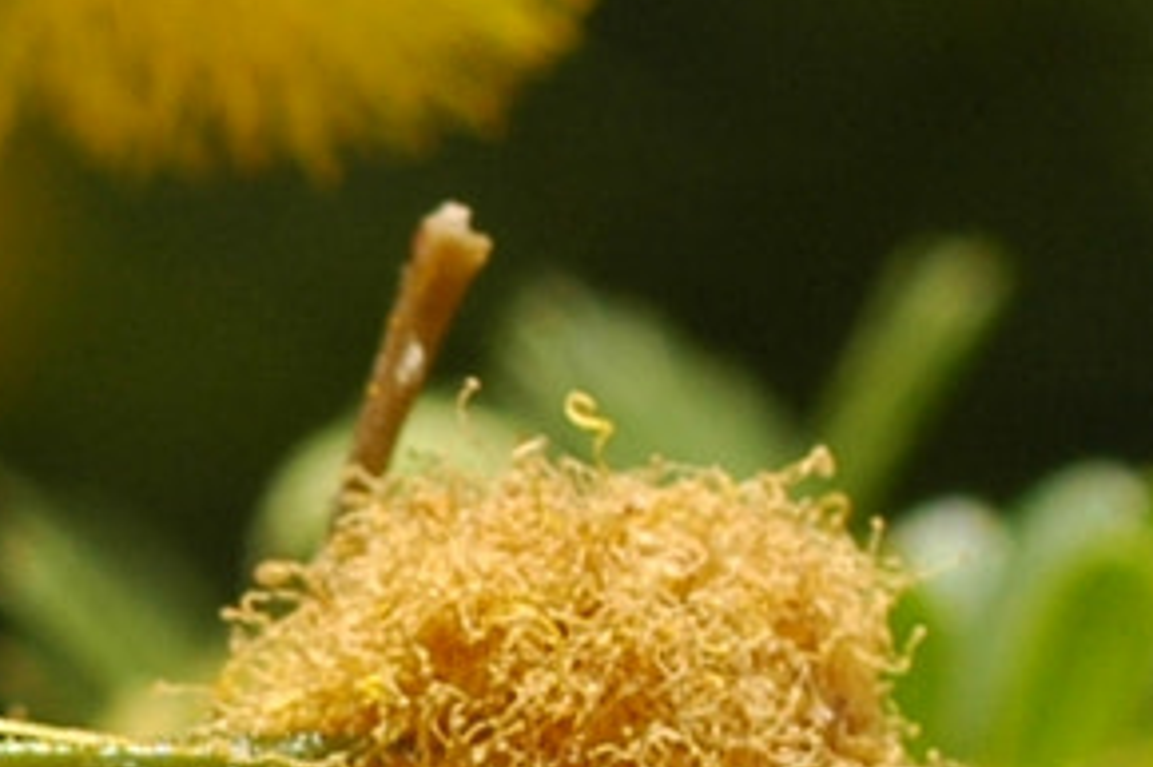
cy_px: 1943
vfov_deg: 1.8
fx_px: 23750
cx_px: -791
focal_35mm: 742
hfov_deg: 2.8
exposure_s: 1/320
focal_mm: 70
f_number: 9
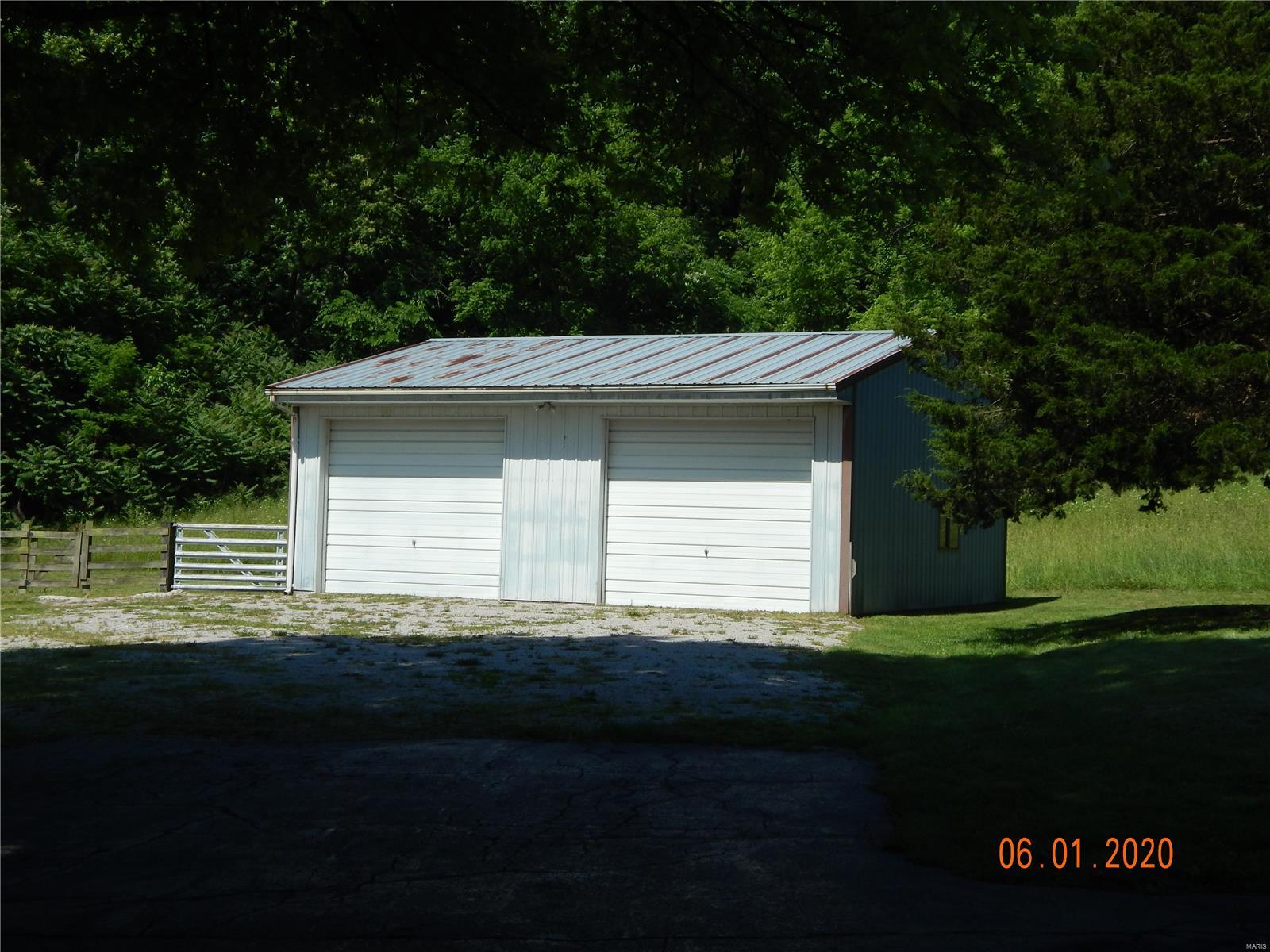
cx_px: 635
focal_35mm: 55
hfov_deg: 34.9
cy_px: 476
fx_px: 2018
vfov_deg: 26.6
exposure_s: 1/1500
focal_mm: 9.7
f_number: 3.8
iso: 125
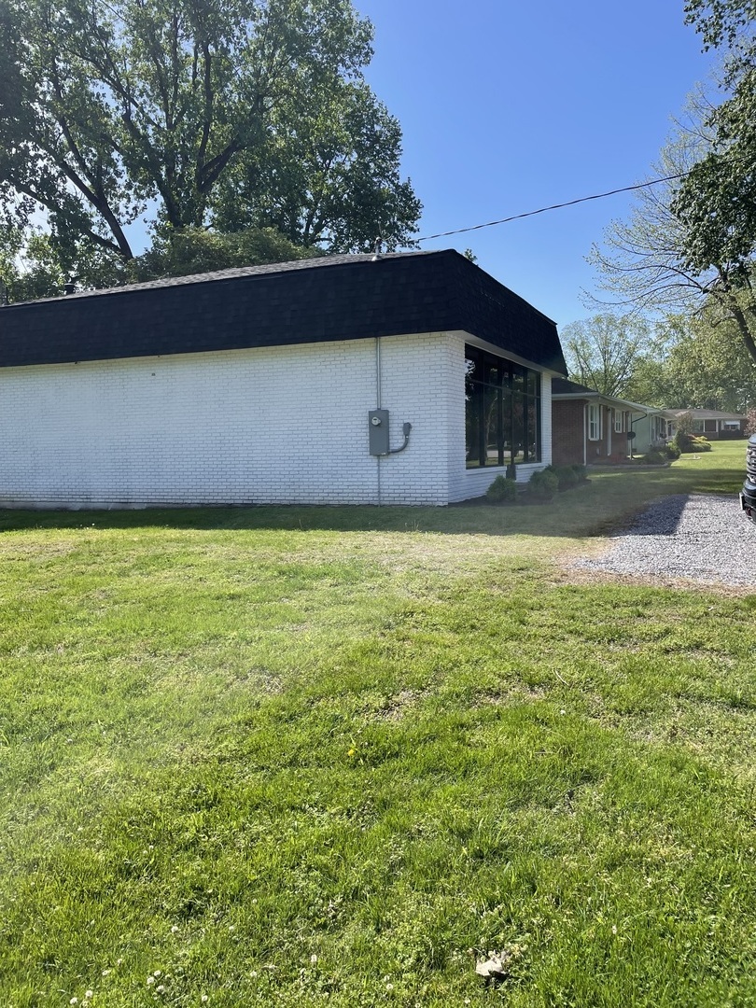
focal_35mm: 26
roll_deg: +2.2
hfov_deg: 53.1
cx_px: 378
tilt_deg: -0.6
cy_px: 504
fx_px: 757
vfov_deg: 67.3
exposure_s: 1/2353
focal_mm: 4.2
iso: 32
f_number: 1.6
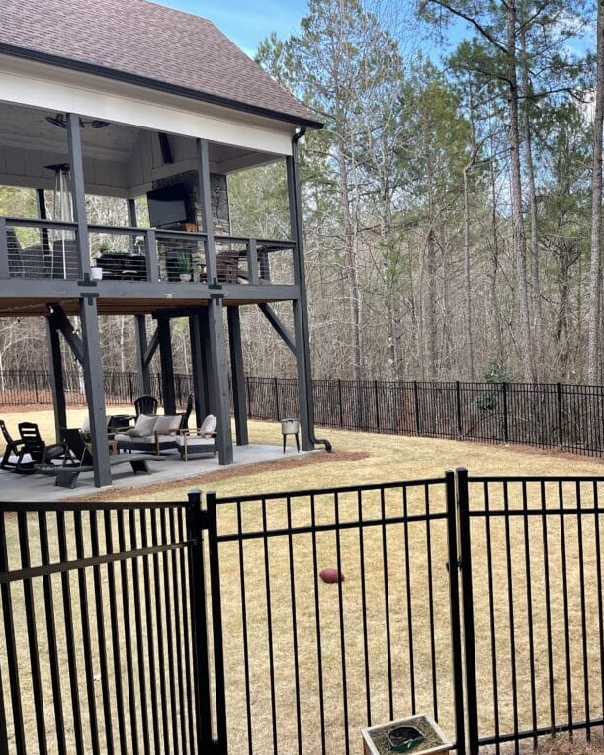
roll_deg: +2.9
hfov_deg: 41.2
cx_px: 497
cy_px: 378
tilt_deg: -5.1
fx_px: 760
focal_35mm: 34
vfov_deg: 52.9
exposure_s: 1/257
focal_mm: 5.1
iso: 40
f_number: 1.6
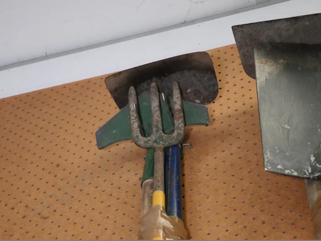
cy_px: 120
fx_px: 797
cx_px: 160
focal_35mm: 86
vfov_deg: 17.2
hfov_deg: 22.8
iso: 6400
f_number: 5.6
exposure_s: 1/160
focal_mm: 43
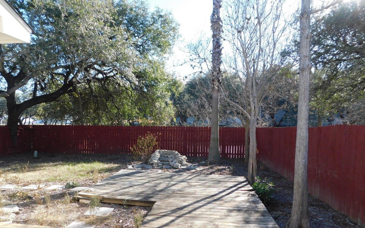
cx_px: 179
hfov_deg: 72.5
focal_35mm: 25
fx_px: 249
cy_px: 137
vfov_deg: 49.0
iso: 125
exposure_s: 1/320
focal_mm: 4
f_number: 3
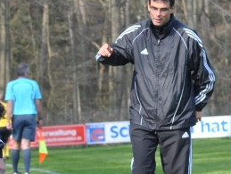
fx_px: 2523
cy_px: 86
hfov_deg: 5.2
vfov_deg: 3.9
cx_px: 150
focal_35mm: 377
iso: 800
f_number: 6.3
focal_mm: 85
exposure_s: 1/1000
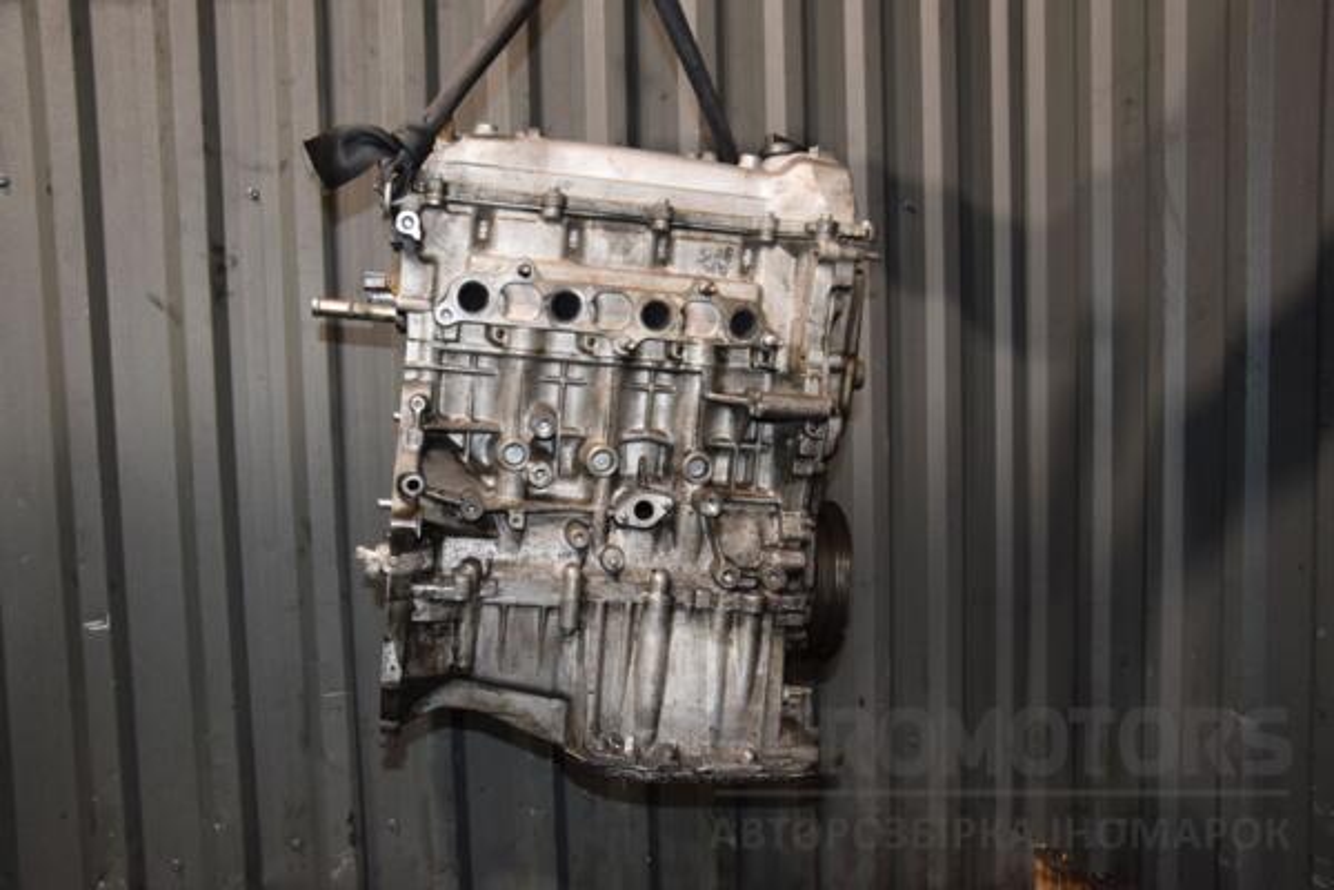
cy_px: 445
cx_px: 667
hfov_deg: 59.5
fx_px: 1167
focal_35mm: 32
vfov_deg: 41.7
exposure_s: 1/60
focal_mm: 21
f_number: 5
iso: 800
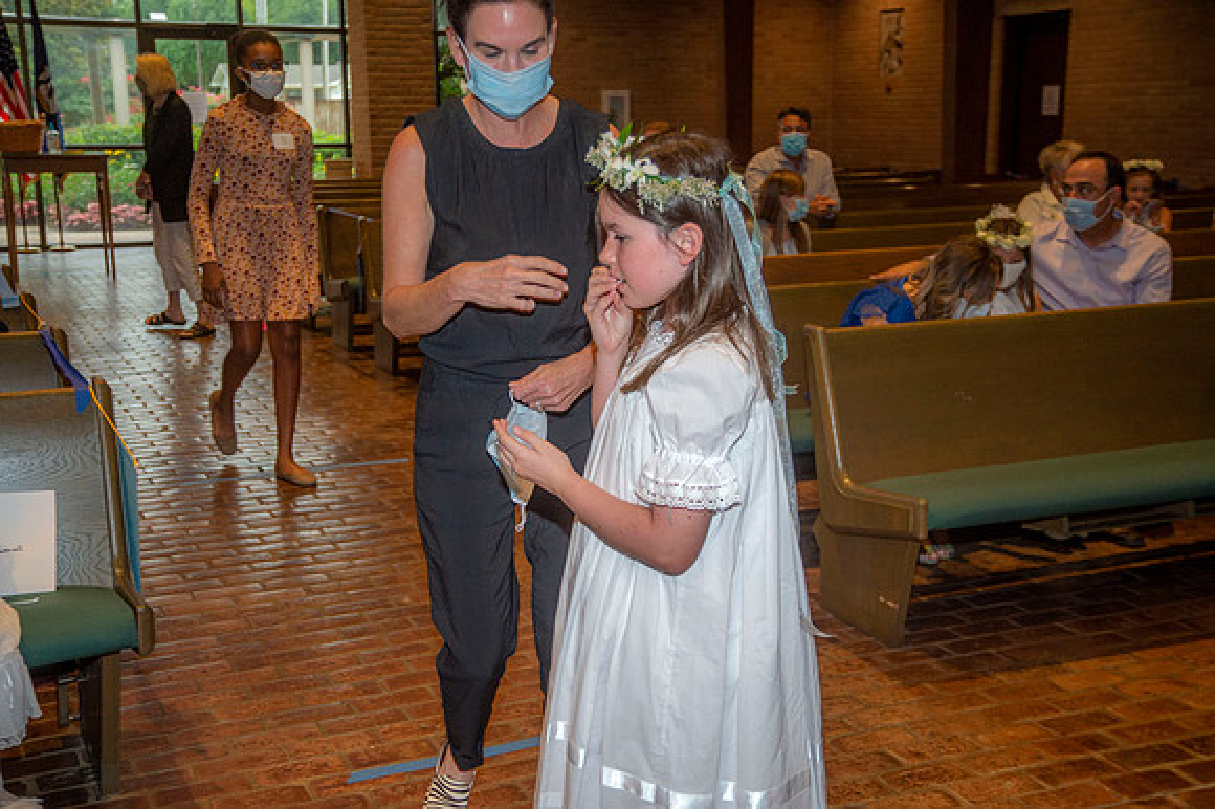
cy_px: 404
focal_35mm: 48
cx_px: 608
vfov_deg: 28.0
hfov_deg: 41.1
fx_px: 1619
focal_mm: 48
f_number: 5.6
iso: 1600
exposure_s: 1/200
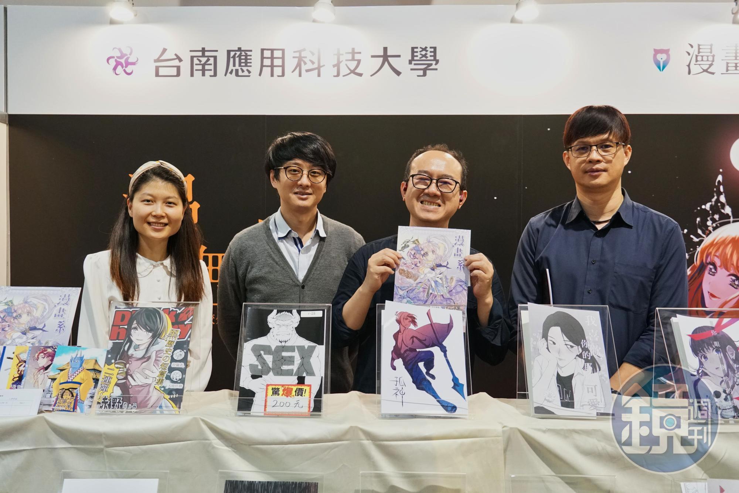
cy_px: 246
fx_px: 677
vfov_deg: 40.0
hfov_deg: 57.2
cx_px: 370
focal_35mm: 33
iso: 1600
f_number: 4
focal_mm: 22
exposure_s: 1/60
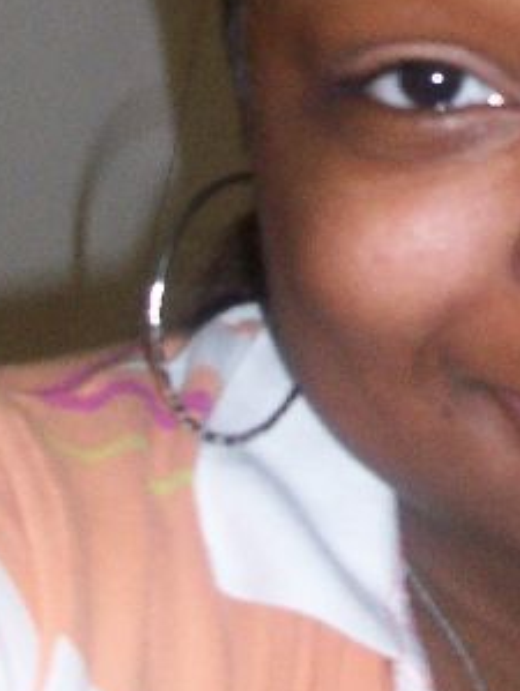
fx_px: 2119
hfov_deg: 13.6
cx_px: 631
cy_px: 131
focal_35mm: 106
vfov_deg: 18.3
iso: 160
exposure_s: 1/60
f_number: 2.8
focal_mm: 5.7
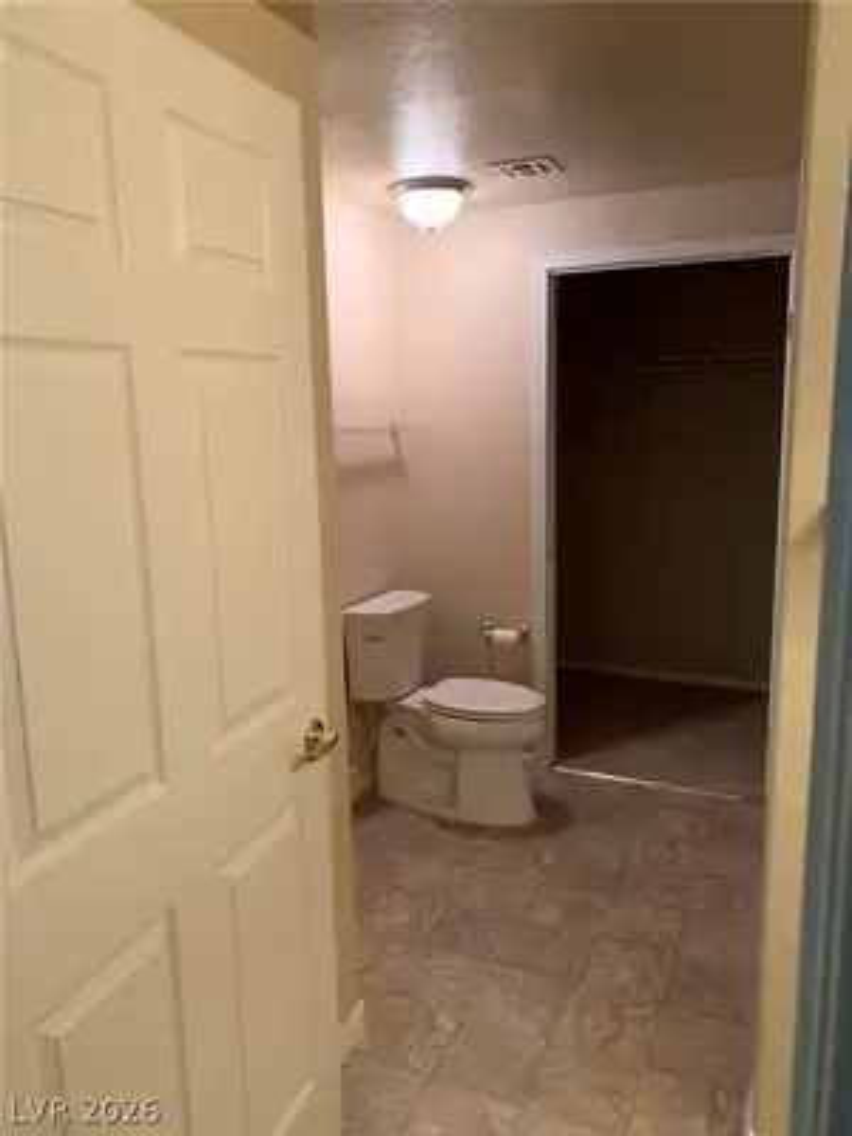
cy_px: 568
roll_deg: +1.2
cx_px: 426
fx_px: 853
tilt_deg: -9.1
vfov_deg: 67.3
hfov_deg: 53.1
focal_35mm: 26
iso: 250
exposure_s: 1/60
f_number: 1.8
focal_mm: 4.25
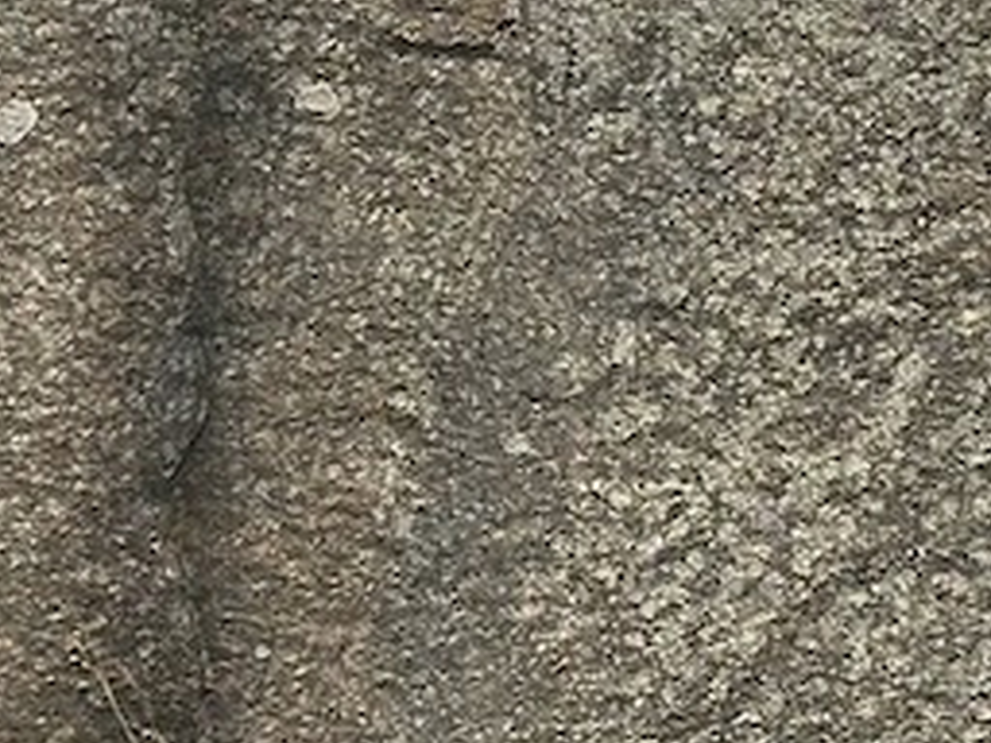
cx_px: 2245
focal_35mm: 240
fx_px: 6871
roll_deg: +0.3
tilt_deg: +1.6
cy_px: -588
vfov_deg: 6.1
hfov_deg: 7.8
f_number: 1.78
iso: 64
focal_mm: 6.86
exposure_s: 1/2890
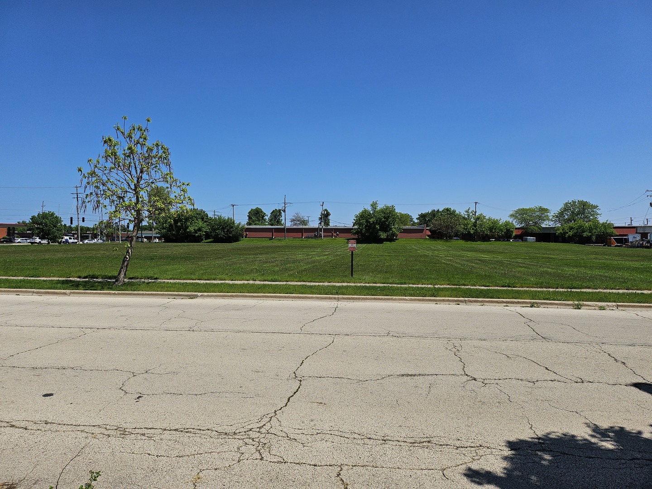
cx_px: 326
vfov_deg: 56.8
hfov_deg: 71.6
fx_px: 452
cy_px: 244
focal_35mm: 24
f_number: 1.8
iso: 50
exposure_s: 1/8116
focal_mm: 5
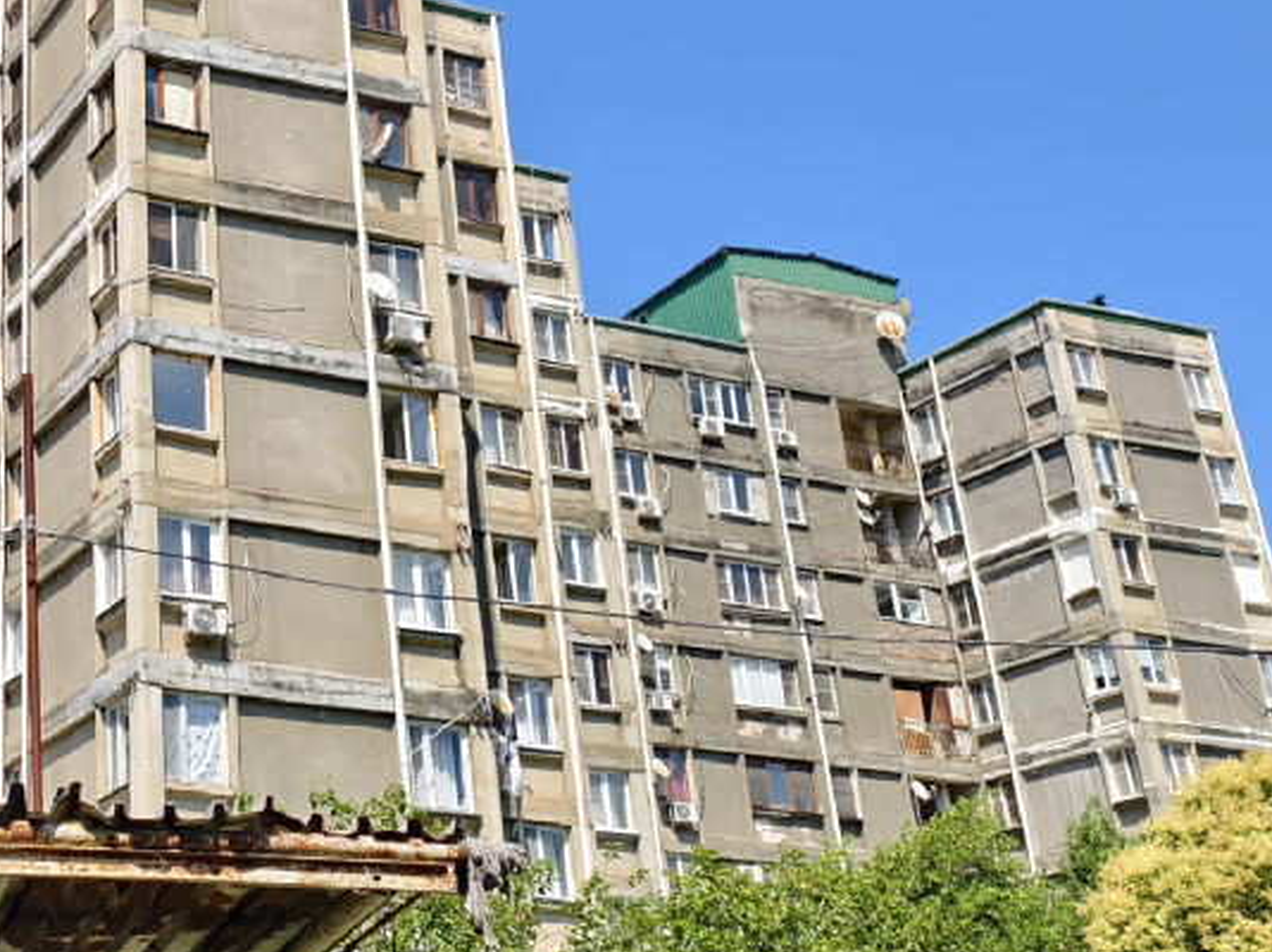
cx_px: -33
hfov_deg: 31.5
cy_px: 296
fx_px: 2057
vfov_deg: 25.9
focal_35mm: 56
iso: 72
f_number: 1.57
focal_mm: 6.54
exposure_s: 1/2114
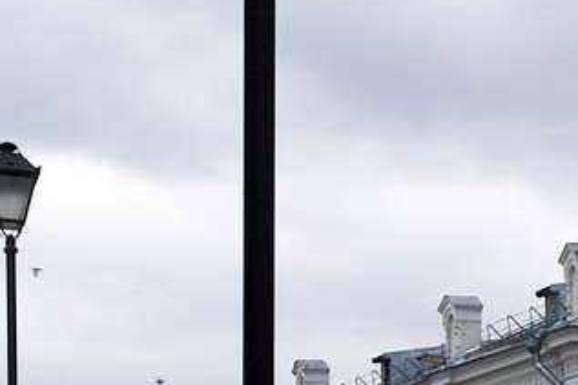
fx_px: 3097
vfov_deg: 7.0
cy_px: 604
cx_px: 1145
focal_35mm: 193
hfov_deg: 9.9
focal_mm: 20
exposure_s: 1/80
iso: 100
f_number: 8
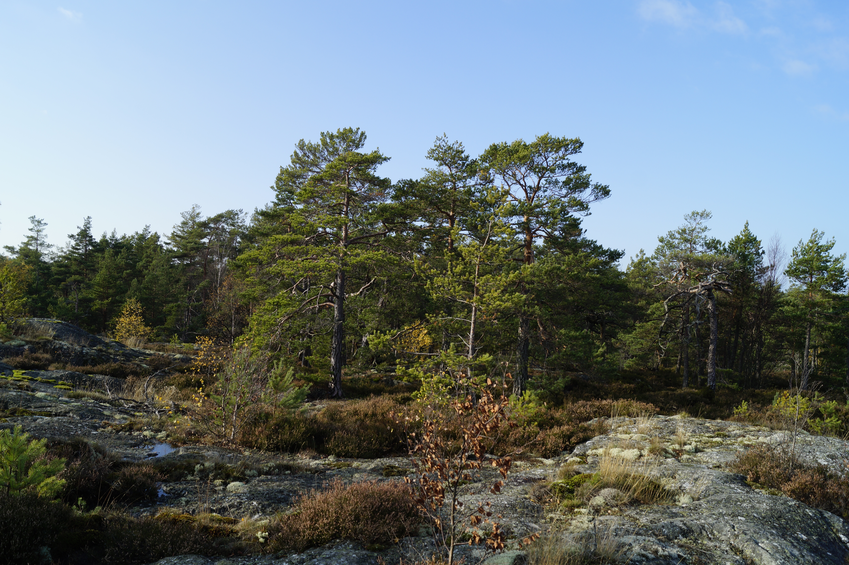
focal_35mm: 27
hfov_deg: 67.4
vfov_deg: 47.9
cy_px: 282
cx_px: 424
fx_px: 636
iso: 100
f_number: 8
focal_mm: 18
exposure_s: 1/125
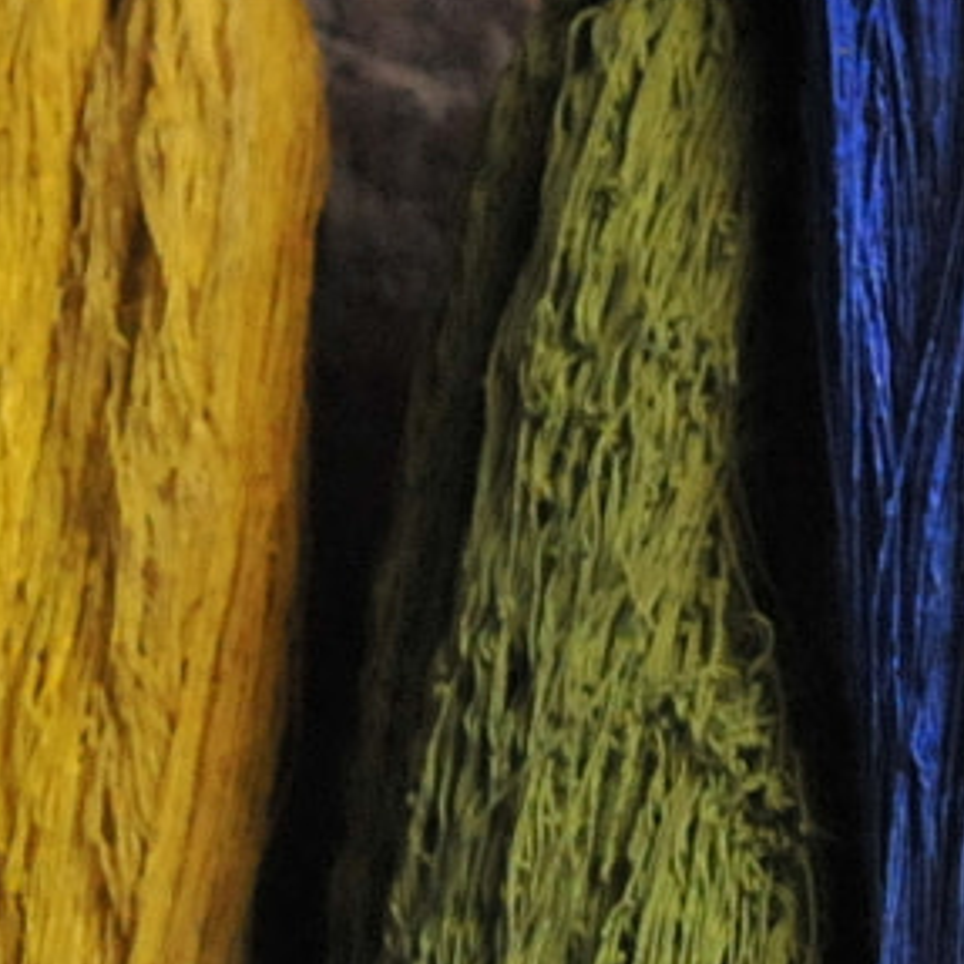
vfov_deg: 6.4
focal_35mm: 273
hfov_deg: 6.4
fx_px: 8601
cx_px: 453
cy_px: 1186
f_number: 2.8
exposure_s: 1/60
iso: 1400
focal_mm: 30
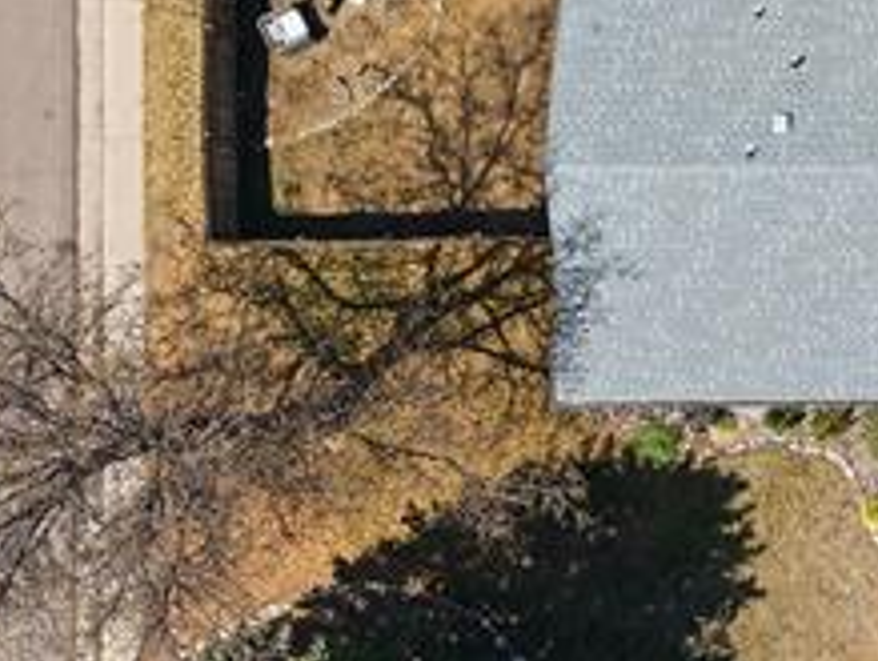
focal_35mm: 70
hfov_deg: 24.6
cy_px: 284
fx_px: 1778
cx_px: 1103
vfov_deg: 21.1
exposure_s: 1/8000
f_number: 1.8
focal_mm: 8.7
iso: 150
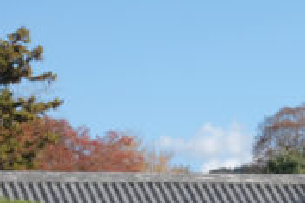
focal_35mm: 281
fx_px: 2381
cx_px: 436
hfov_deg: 7.2
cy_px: 287
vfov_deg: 4.9
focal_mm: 55
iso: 400
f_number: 10
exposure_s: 1/250
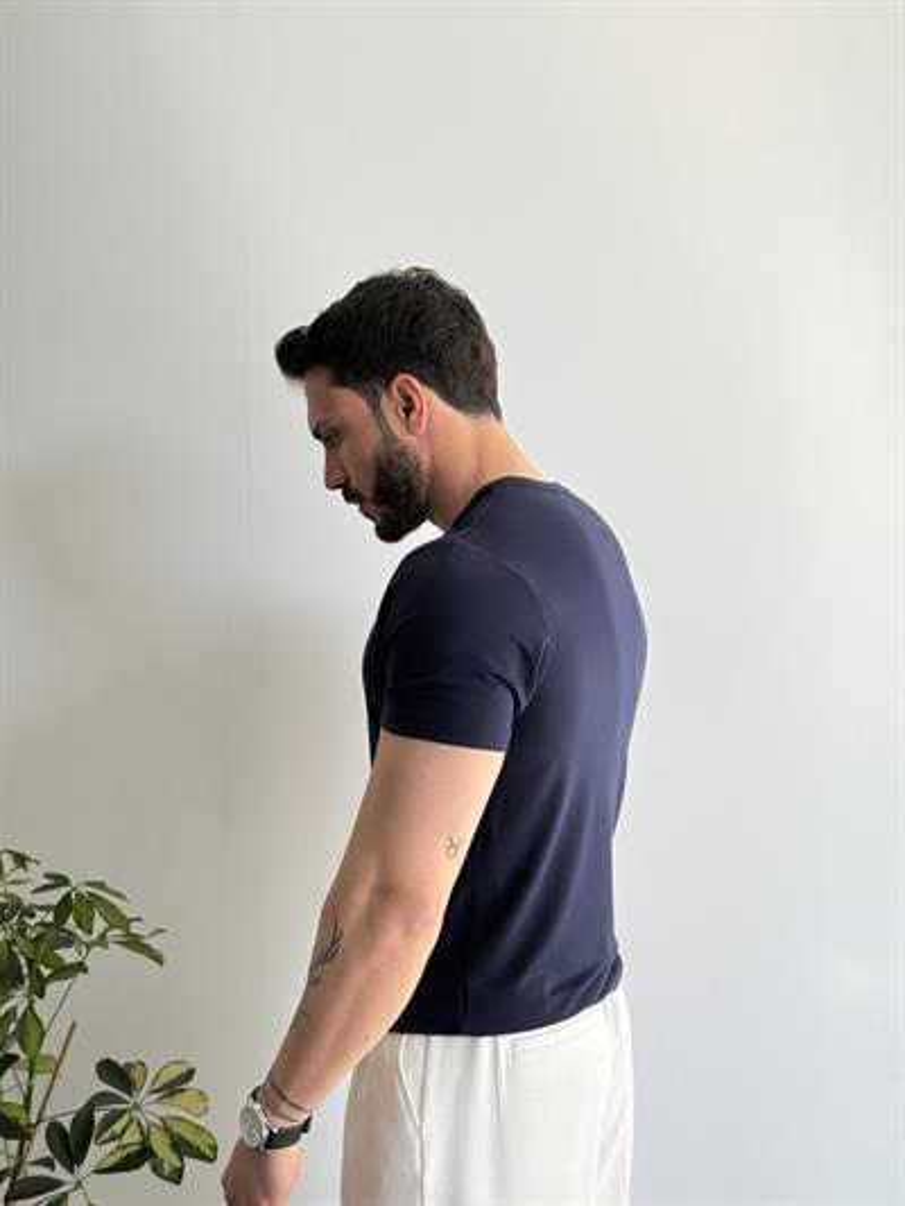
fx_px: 1673
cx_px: 452
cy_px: 603
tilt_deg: +0.3
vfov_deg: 39.6
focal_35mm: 48
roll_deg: -0.9
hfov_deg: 30.3
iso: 64
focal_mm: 6.76
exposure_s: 1/388
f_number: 1.78
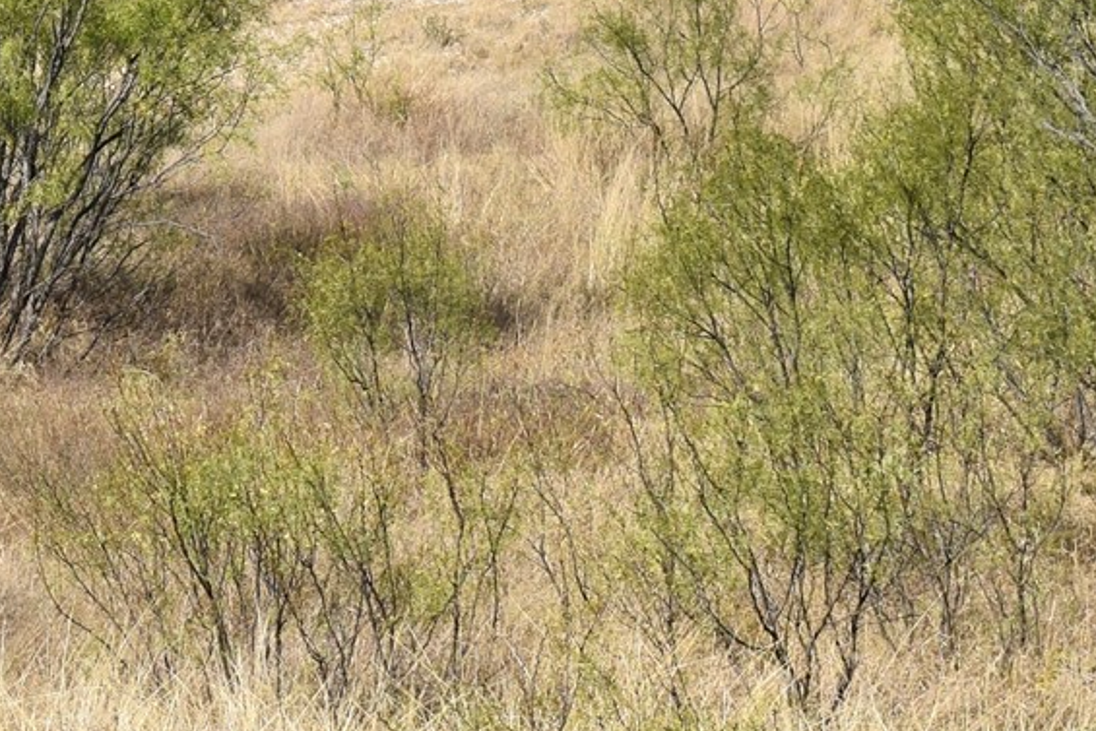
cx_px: 72
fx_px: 9650
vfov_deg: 4.3
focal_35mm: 317
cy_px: -609
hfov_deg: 6.5
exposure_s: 1/320
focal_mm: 55
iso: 100
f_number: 9
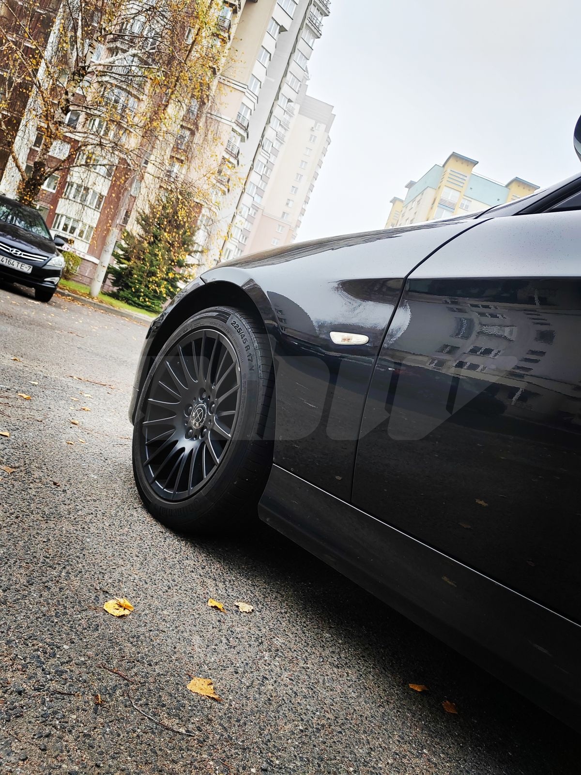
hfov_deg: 51.4
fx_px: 604
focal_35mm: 27
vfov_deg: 65.3
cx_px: 290
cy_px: 388
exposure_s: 1/100
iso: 125
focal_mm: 5.52
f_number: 1.9
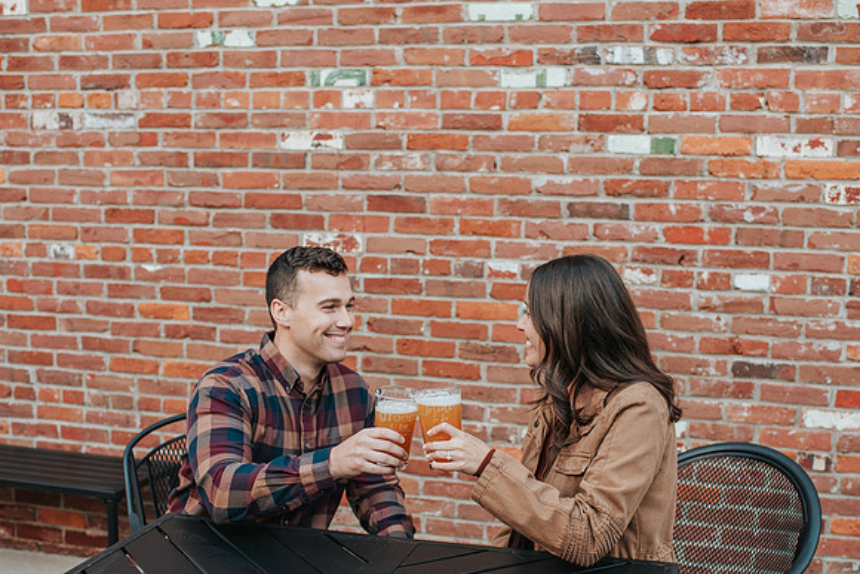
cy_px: 372
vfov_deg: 27.9
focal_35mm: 48
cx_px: 425
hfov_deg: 41.0
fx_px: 1149
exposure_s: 1/400
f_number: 2.8
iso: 900
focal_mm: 35
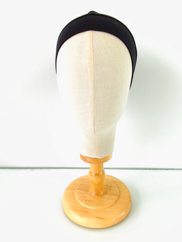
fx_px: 175
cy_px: 121
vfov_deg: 69.4
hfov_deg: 54.9
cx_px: 95
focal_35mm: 25
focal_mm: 1.65
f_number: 2.2
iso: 50
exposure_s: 1/40
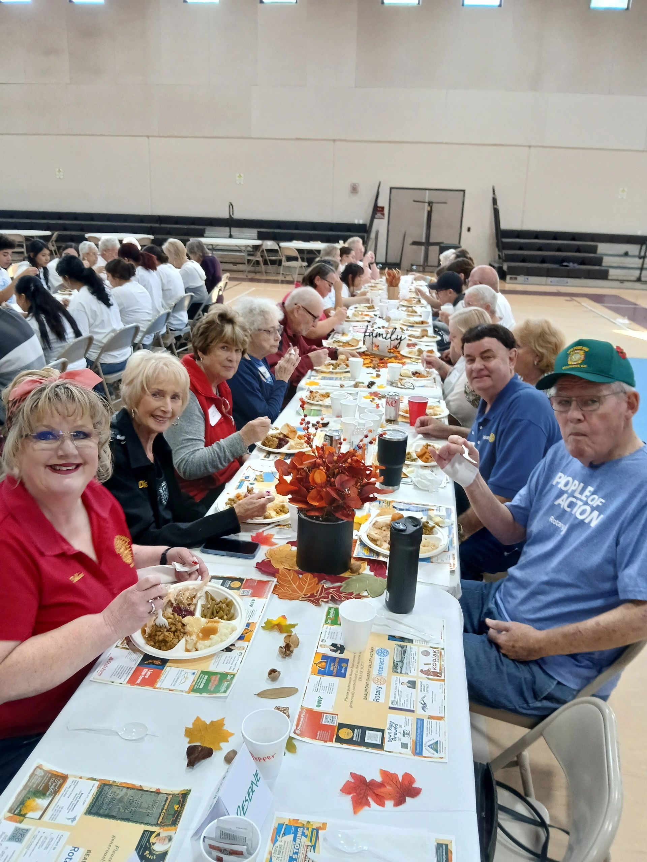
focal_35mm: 26
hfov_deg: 53.1
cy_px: 431
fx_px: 648
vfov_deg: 67.3
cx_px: 324
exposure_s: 1/40
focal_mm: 3.98
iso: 250
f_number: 1.8
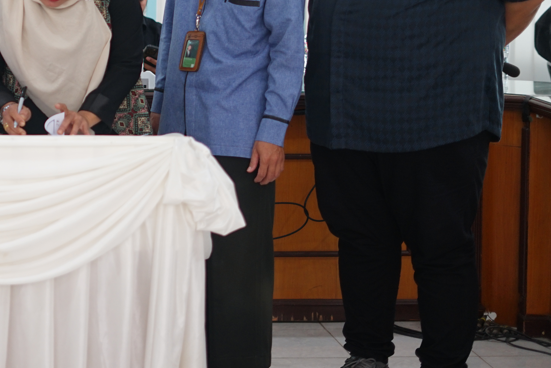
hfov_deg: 19.5
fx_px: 1561
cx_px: 4
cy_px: -4
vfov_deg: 13.2
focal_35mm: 102
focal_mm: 50
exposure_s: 1/160
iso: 320
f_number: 2
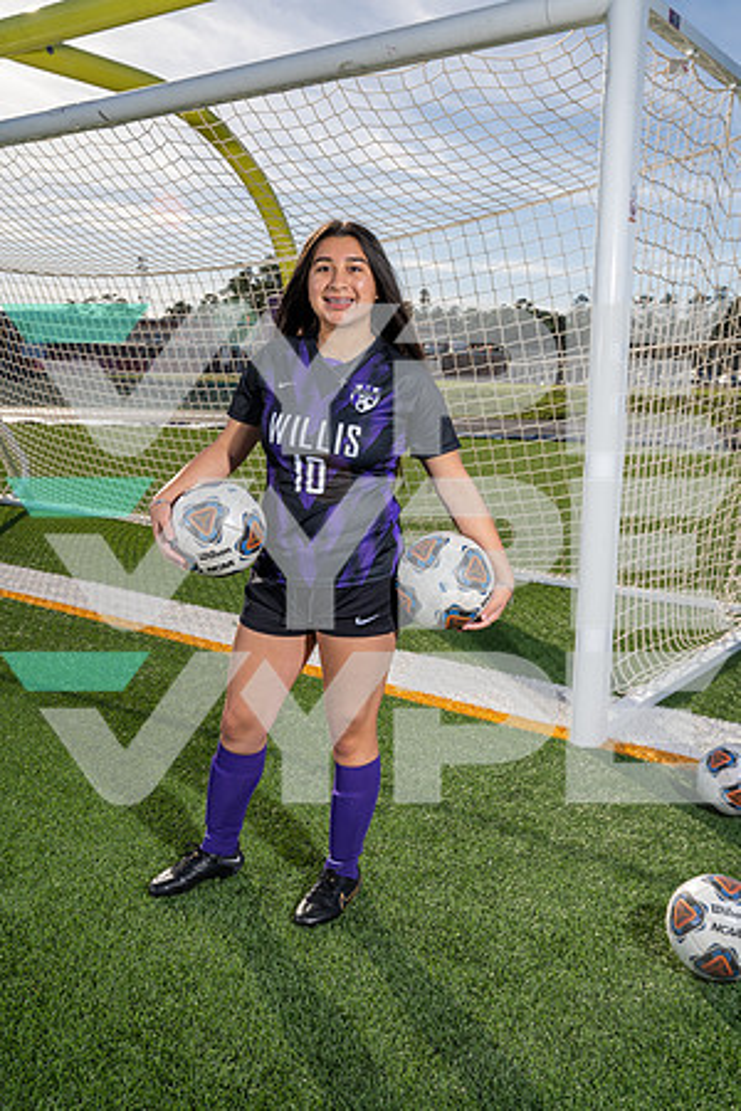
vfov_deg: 57.2
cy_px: 556
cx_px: 370
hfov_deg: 40.0
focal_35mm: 33
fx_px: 1019
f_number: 8
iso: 100
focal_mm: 33
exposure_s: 1/250
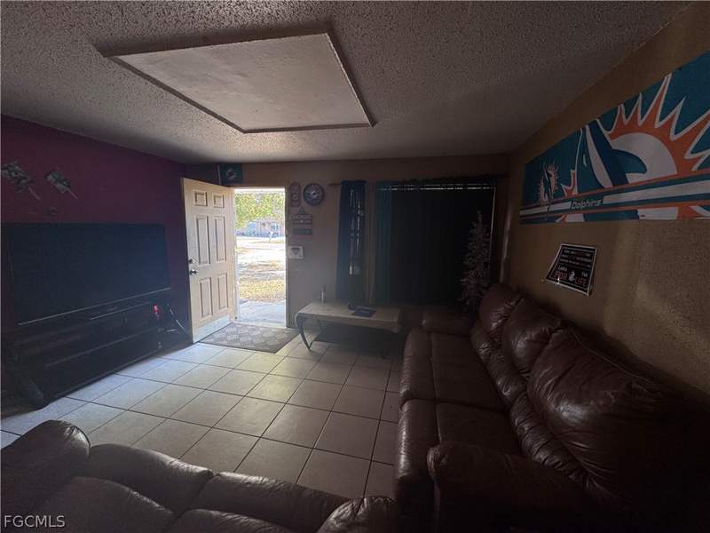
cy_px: 266
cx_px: 355
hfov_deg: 102.1
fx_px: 287
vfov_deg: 85.7
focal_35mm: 14
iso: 80
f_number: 2.2
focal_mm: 2.22
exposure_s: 1/120
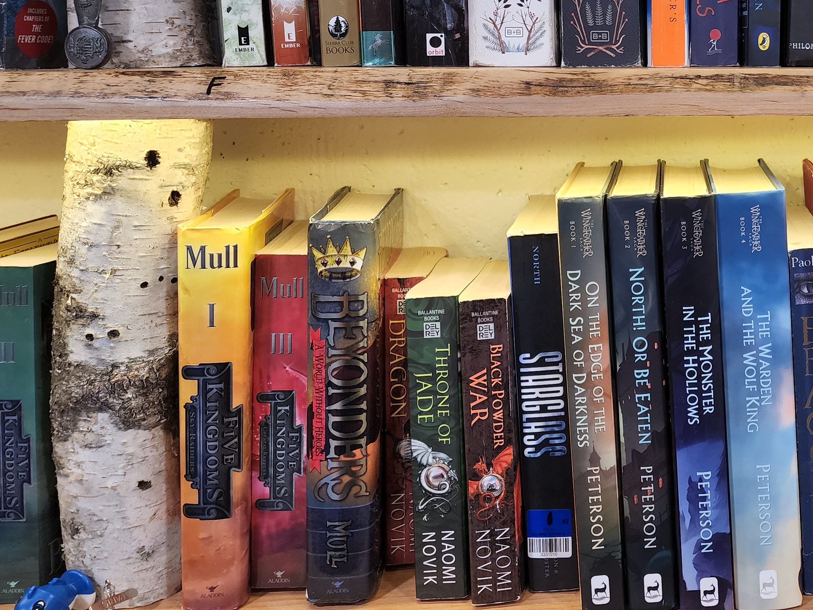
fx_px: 1010
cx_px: 735
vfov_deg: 32.4
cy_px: 97
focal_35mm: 43
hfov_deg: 40.5
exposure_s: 1/120
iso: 320
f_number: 1.8
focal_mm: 6.4
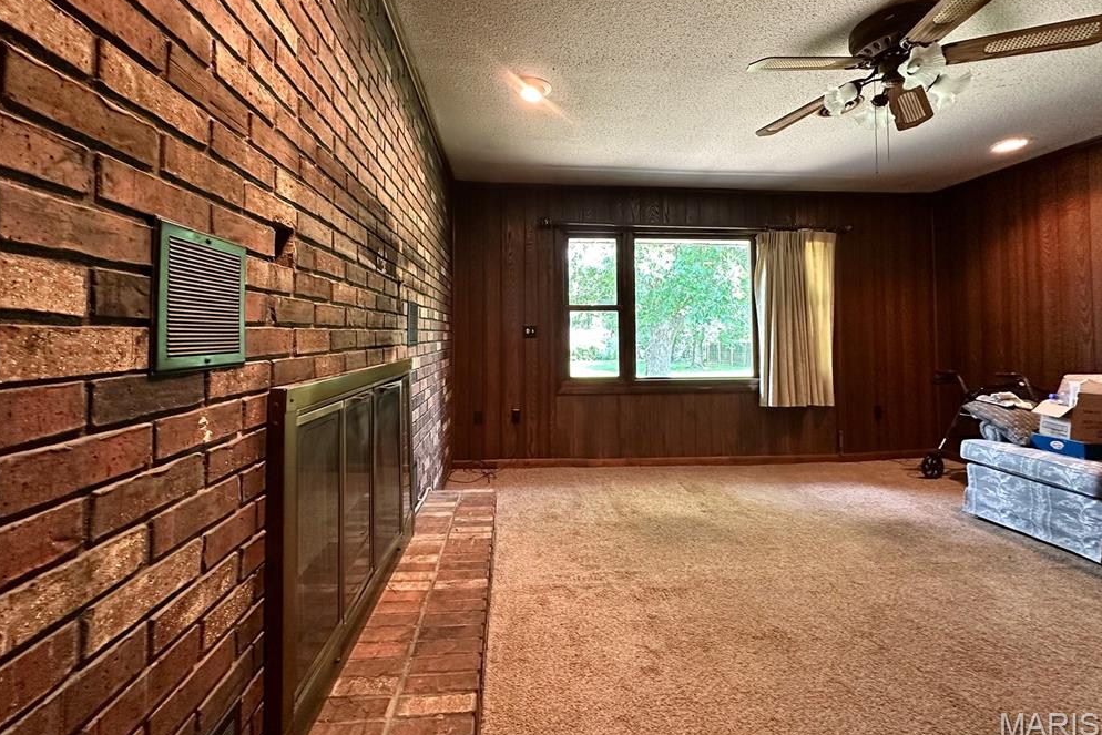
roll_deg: +0.4
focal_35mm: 15
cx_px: 543
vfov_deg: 77.0
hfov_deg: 100.4
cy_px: 323
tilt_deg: +1.5
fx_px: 459
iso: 400
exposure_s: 1/60
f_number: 2.2
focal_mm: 2.22
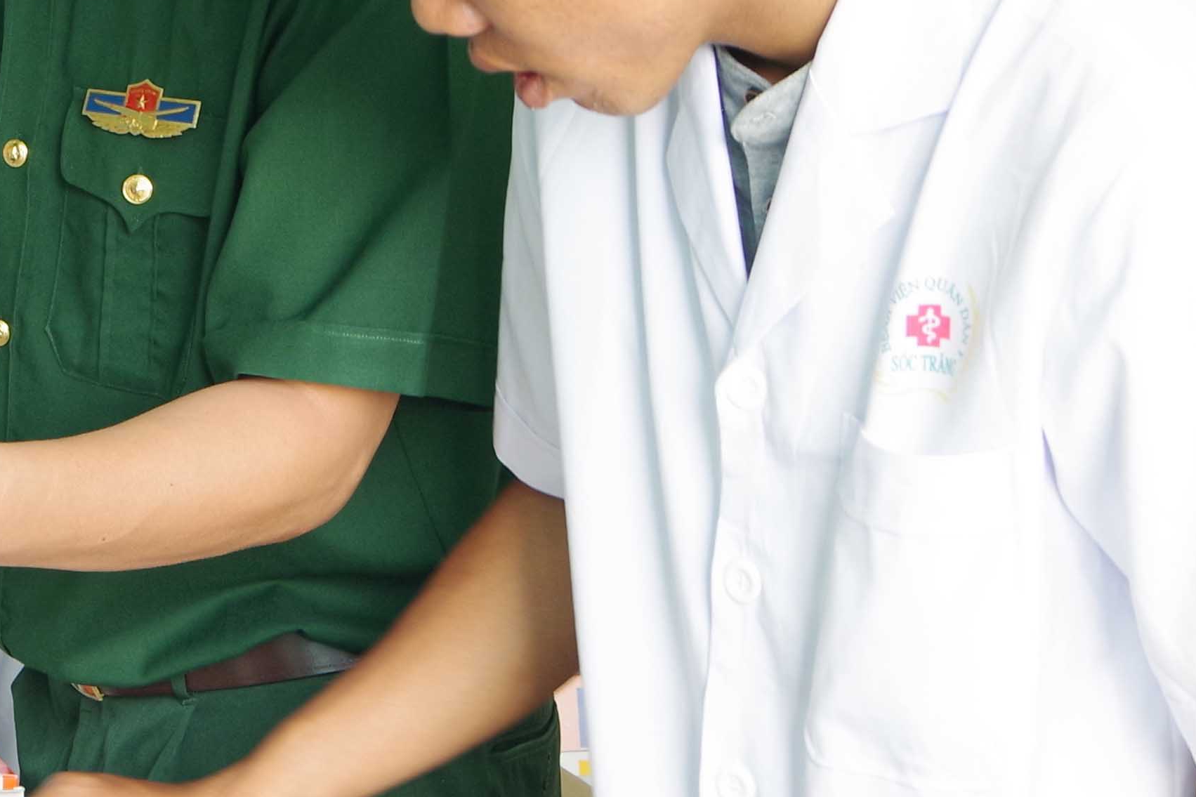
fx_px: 4916
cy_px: 202
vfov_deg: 9.3
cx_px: -71
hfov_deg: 13.6
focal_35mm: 148
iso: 400
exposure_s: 1/50
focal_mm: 28
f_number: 5.6
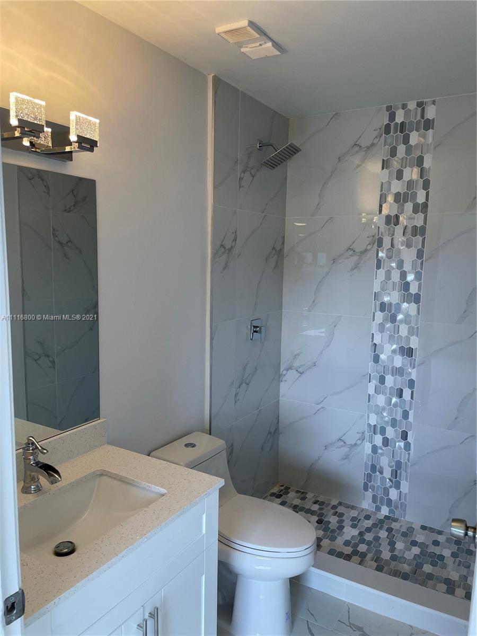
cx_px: 238
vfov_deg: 67.3
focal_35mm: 26
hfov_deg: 53.1
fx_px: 478
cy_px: 318
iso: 64
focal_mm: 4.2
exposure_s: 1/120
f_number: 1.6
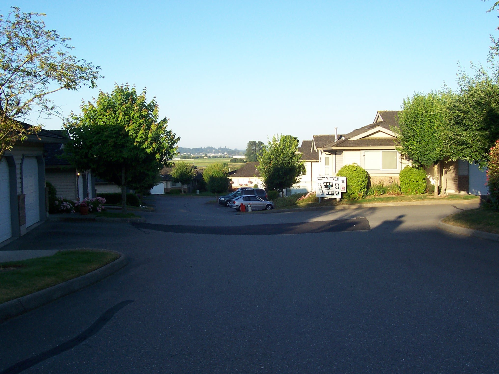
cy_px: 187
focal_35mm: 37
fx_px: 533
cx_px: 250
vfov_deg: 38.7
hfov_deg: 50.1
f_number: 5.6
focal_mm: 5.6
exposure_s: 1/180
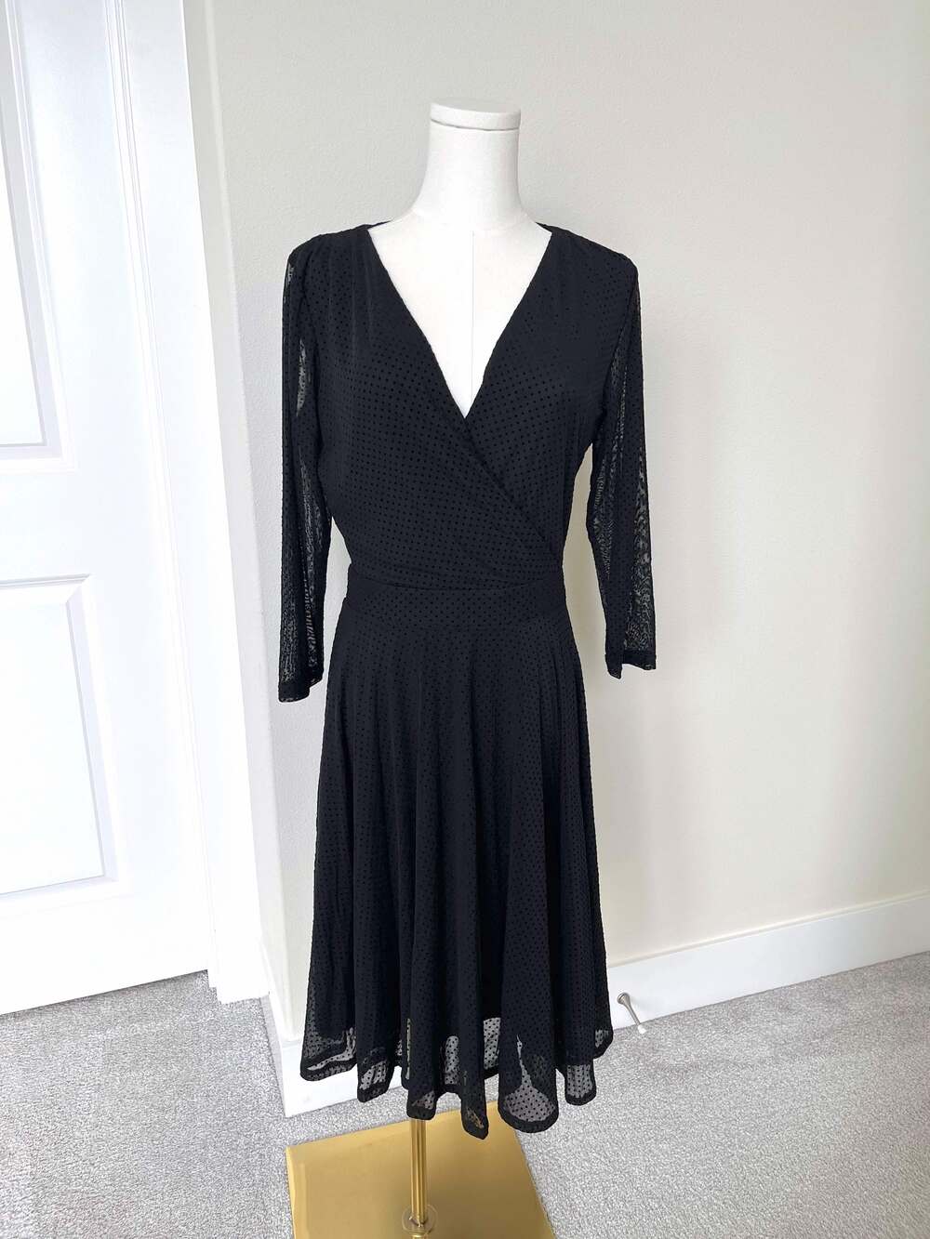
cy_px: 620
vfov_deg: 67.3
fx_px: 931
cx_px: 465
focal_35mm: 26
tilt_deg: -16.8
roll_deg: +1.6
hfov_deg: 53.1
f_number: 1.6
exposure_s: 1/122
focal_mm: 5.1
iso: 64
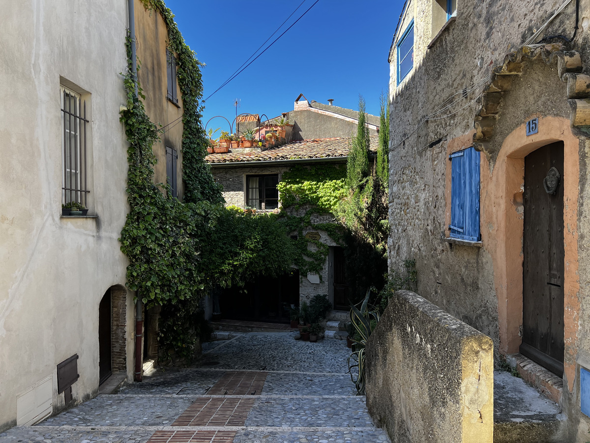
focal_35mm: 26
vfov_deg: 53.1
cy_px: 222
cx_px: 295
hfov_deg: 67.3
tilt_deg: -0.9
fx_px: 443
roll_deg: +0.3
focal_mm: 5.7
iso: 50
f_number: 1.5
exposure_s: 1/753
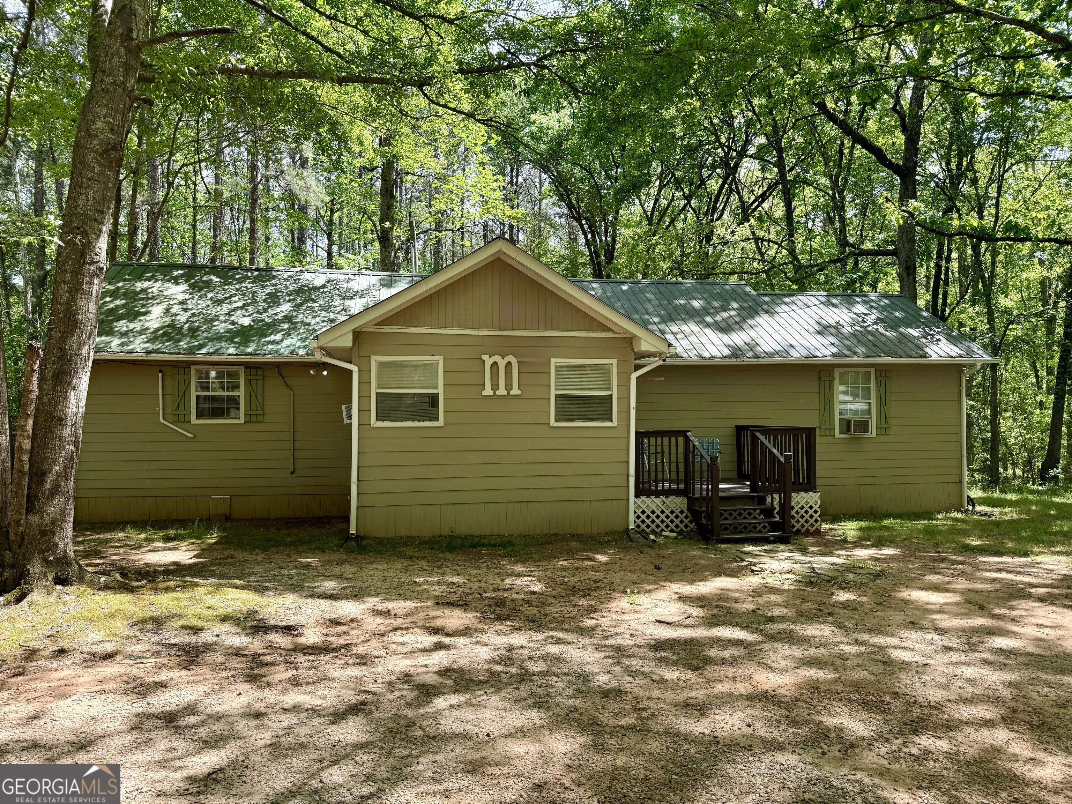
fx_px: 743
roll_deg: +0.4
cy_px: 402
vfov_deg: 56.8
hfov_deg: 71.6
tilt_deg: +0.9
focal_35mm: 24
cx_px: 536
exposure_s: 1/909
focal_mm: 6.76
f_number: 1.78
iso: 80
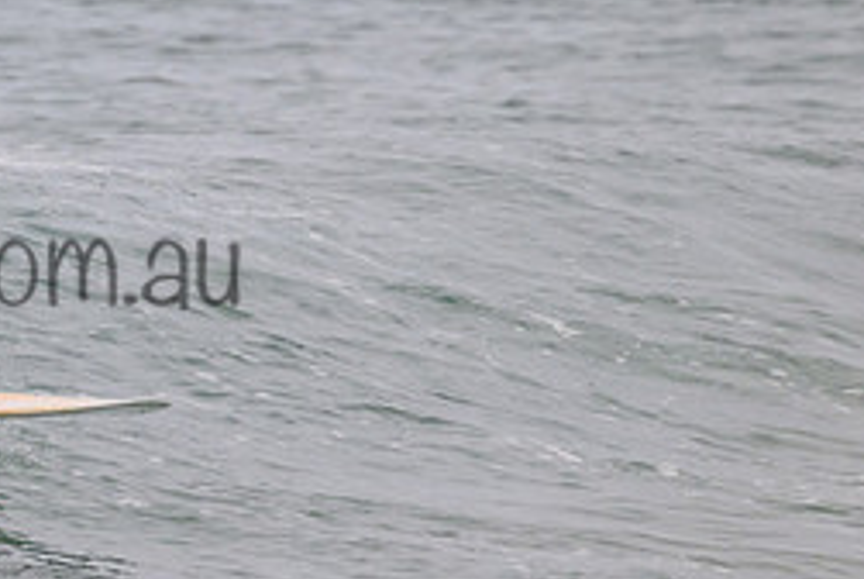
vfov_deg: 0.7
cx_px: -124
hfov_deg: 1.1
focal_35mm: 1848
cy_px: 226
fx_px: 44403
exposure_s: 1/1600
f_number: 11
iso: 2200
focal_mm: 800
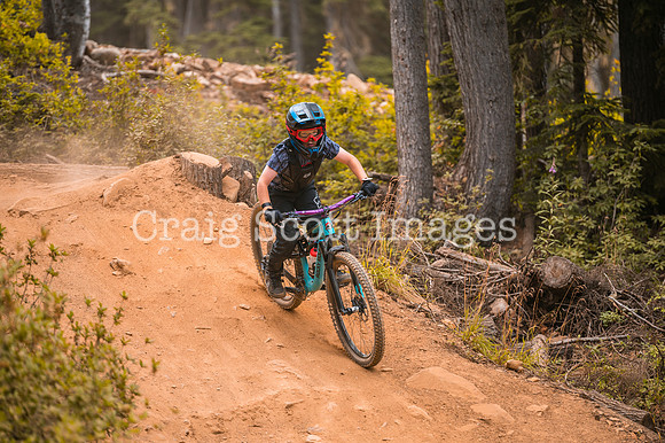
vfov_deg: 6.9
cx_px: 332
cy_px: 222
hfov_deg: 10.3
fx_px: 3692
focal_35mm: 200
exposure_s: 1/1600
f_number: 2.8
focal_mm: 200
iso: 450
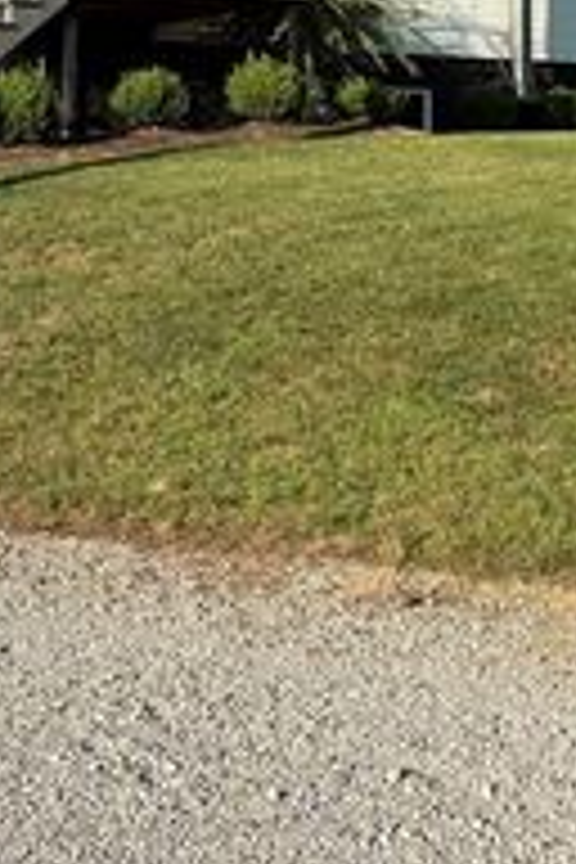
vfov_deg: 29.5
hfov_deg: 20.7
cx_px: 130
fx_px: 1560
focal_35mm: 65
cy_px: 70
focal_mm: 6.76
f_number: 1.78
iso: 80
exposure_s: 1/2907
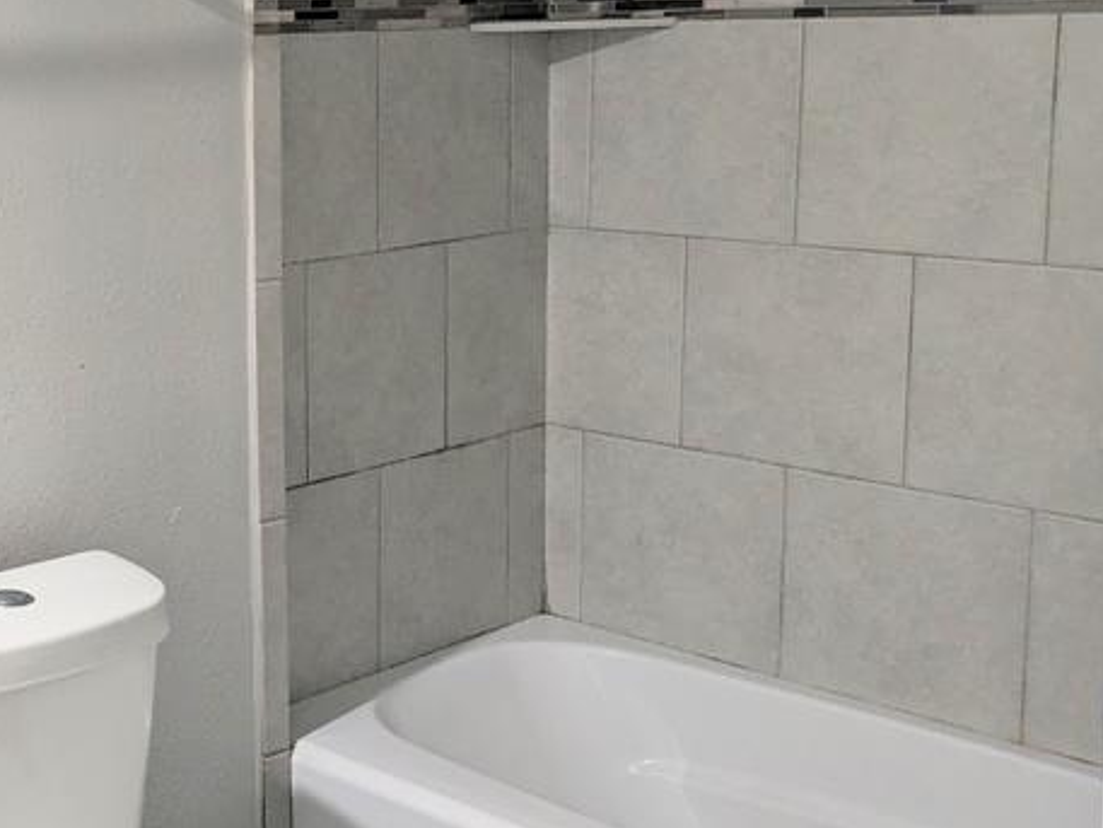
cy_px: 256
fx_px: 1785
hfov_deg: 30.9
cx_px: -91
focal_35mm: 56
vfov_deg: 25.9
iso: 161
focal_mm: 5.43
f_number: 1.89
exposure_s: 1/60
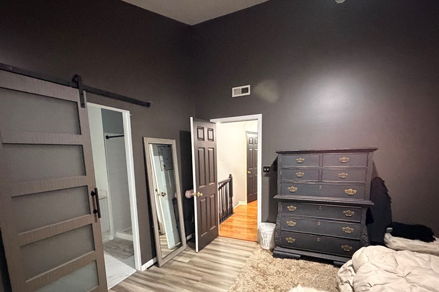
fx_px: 219
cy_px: 186
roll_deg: +1.2
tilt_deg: -8.3
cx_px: 212
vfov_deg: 66.2
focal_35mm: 18
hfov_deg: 90.0
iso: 1000
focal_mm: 2.22
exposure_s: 1/40
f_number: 2.2
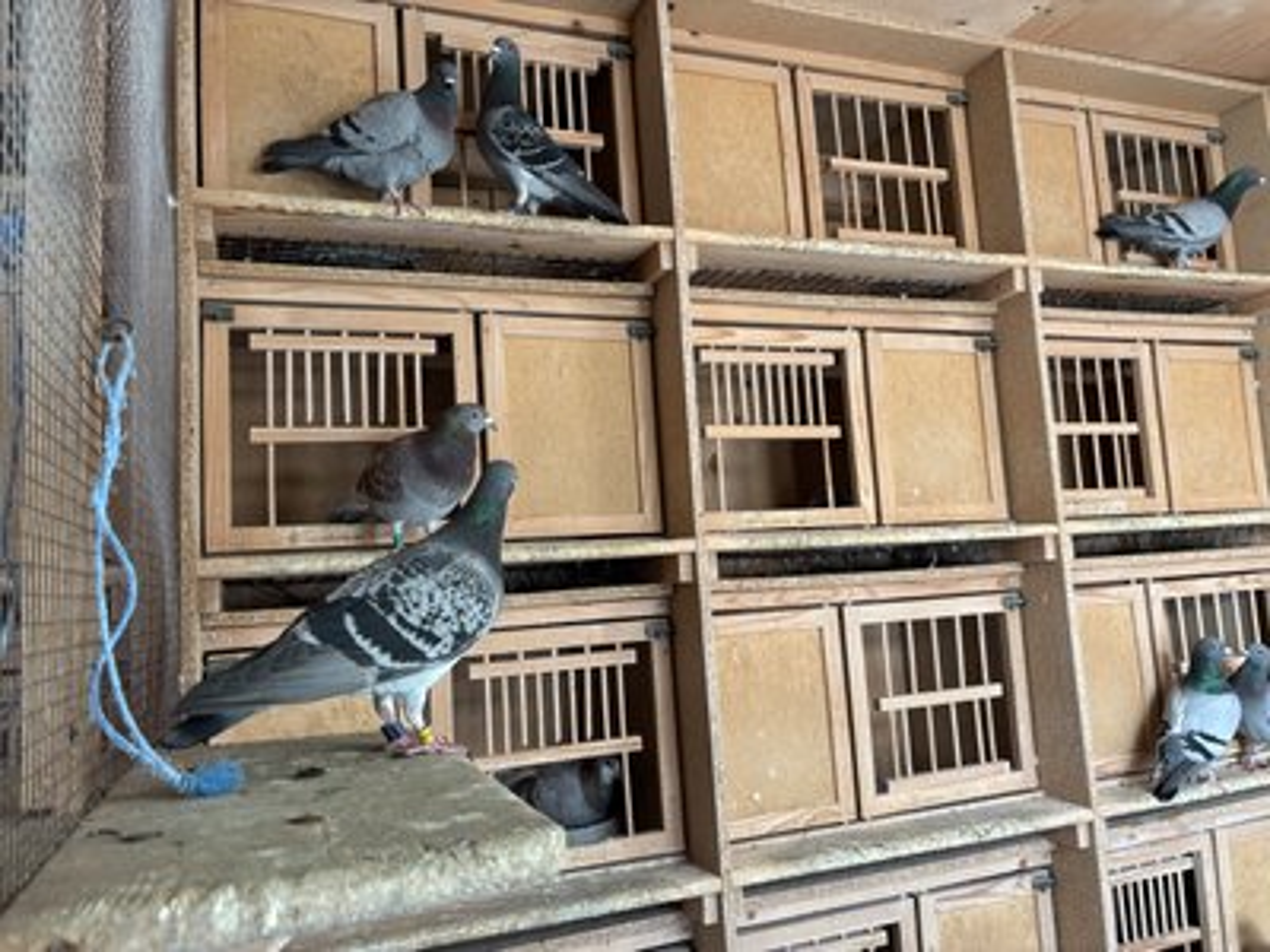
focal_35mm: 26
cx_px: 635
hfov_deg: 67.3
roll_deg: +4.3
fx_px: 954
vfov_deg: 53.1
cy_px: 476
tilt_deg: +7.0
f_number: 1.6
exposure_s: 1/70
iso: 125
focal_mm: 5.96
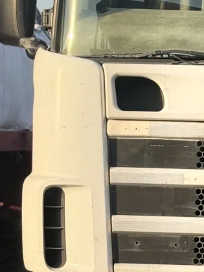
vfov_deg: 12.7
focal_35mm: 156
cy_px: 146
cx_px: 315
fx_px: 1226
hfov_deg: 9.2
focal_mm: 6.76
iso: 64
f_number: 1.78
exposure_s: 1/1883
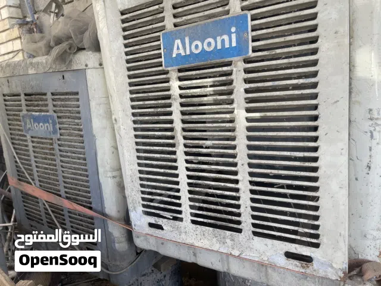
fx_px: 275
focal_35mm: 25
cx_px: 190
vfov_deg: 54.9
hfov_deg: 69.4
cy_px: 143
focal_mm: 5.1
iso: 32
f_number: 1.6
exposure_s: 1/151
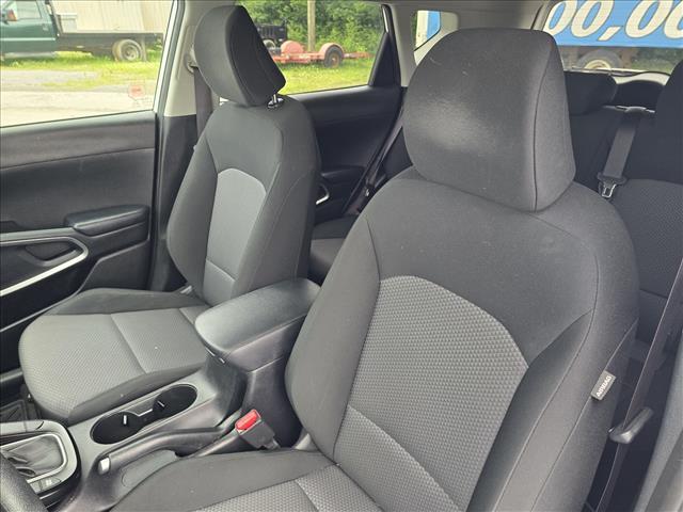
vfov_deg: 58.9
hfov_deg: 73.9
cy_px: 256
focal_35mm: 23
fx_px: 454
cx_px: 342
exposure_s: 1/182
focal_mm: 6.3
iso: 200
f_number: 1.7
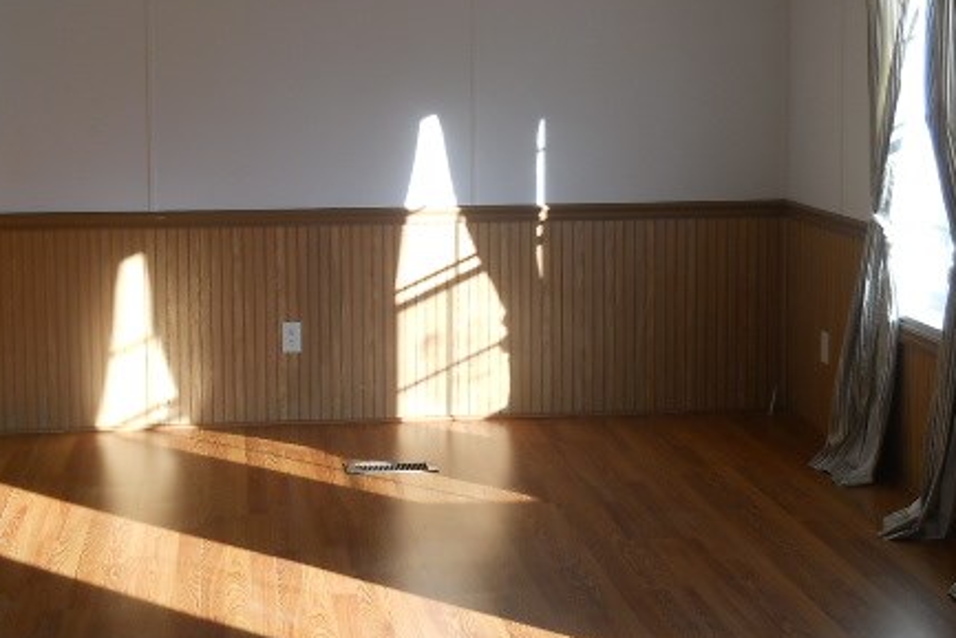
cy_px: 256
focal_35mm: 63
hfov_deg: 31.8
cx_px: 373
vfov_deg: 21.6
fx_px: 1673
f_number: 3.1
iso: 80
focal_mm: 6.72
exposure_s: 1/100
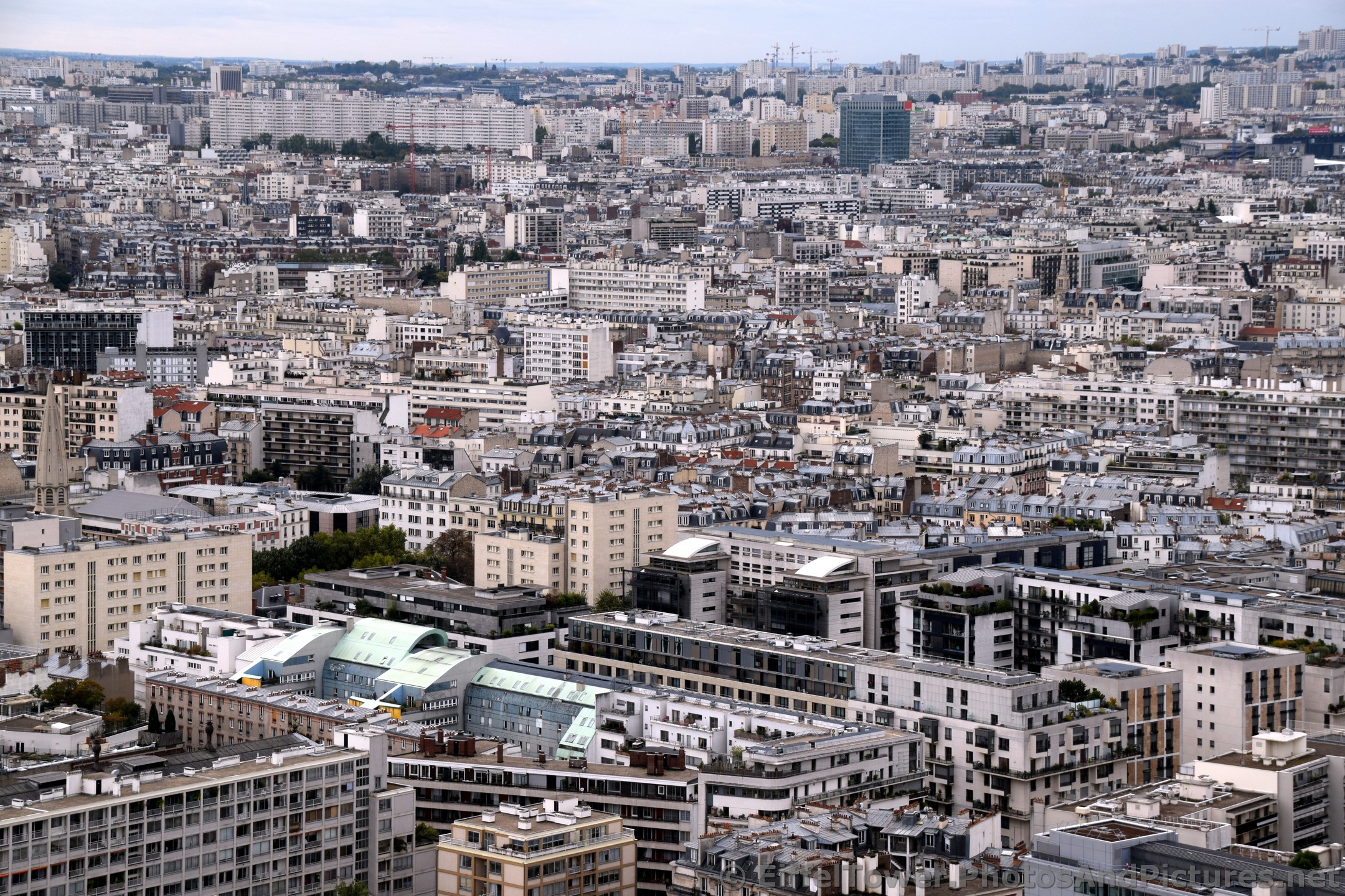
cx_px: 672
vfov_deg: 14.7
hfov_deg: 21.9
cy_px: 448
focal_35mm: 93
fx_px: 3474
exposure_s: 1/320
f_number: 9
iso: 200
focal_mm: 62
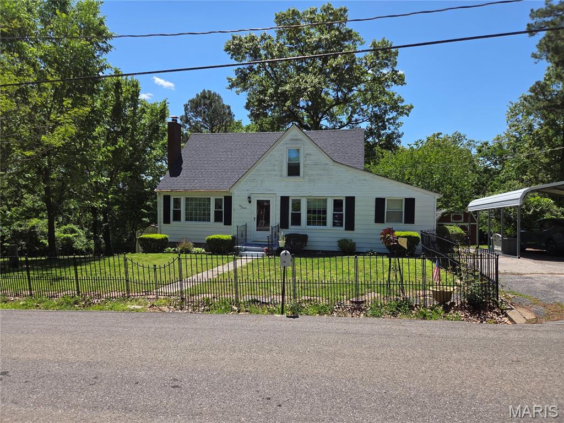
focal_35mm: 23
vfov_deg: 58.9
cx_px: 282
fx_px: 375
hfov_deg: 73.9
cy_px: 212
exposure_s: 1/4559
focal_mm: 5.4
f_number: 1.8
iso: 80
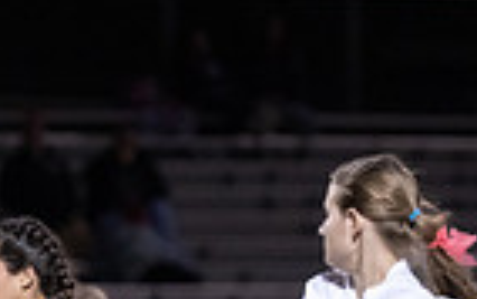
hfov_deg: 2.5
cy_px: 526
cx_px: 14
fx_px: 10811
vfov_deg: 1.6
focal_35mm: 831
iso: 5000
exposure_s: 1/1000
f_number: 2.8
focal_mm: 149
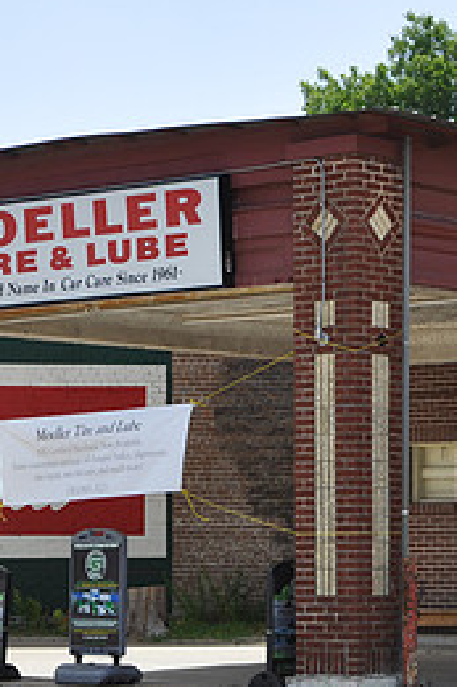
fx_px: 2421
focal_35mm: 127
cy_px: 453
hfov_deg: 10.7
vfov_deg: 16.1
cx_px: 449
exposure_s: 1/160
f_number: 6.3
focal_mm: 38
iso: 200
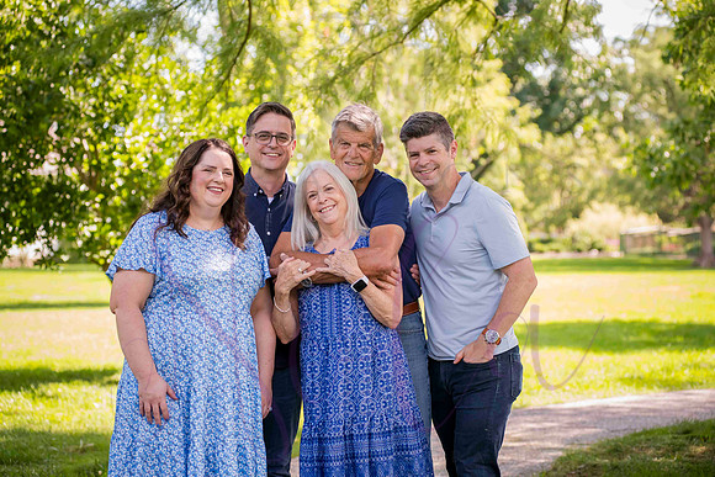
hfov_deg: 23.6
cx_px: 358
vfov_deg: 15.9
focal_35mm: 86
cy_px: 238
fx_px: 1708
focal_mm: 86
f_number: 4
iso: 400
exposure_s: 1/320
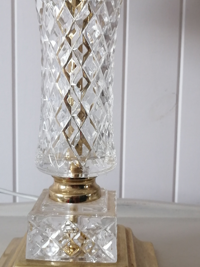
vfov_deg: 41.2
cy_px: 126
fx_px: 354
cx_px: 96
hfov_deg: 31.5
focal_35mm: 46
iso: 200
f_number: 1.8
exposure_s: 1/33.3
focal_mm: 3.95
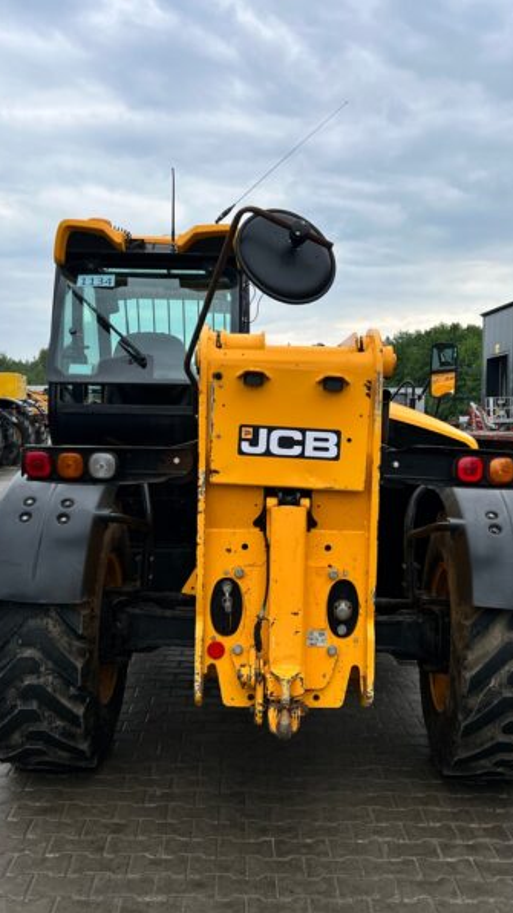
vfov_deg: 52.8
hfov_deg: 31.2
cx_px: 279
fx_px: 919
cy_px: 458
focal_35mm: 38
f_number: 1.5
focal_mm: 5.7
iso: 50
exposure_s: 1/1183
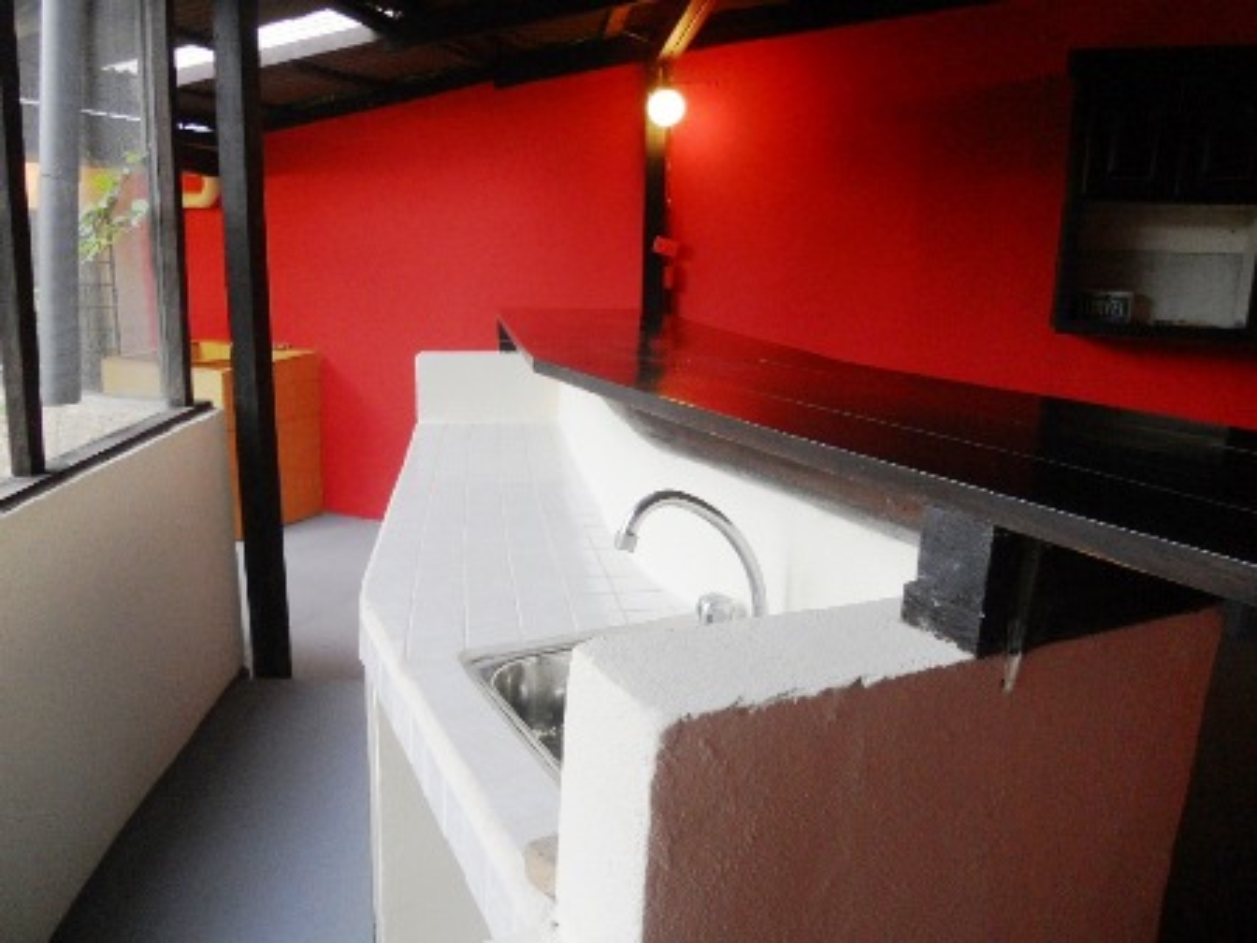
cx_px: 628
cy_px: 472
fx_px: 980
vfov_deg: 51.4
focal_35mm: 27
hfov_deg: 65.3
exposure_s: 1/30
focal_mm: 4.9
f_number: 3.2
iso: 125
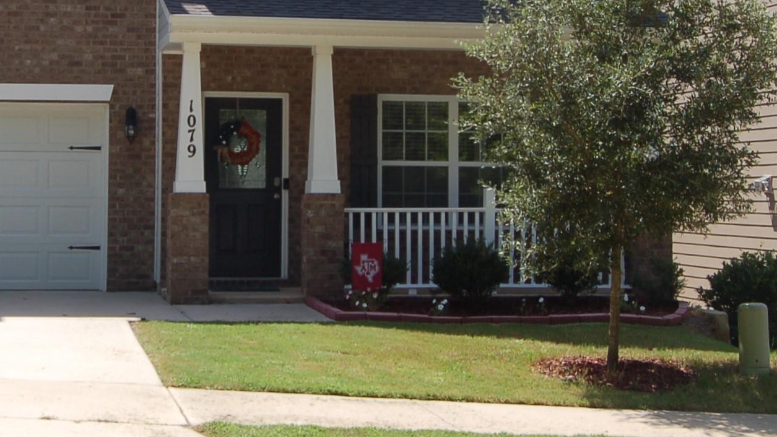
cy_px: 104
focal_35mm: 71
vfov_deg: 16.9
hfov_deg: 29.5
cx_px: 249
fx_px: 1463
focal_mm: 20
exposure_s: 1/250
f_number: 8
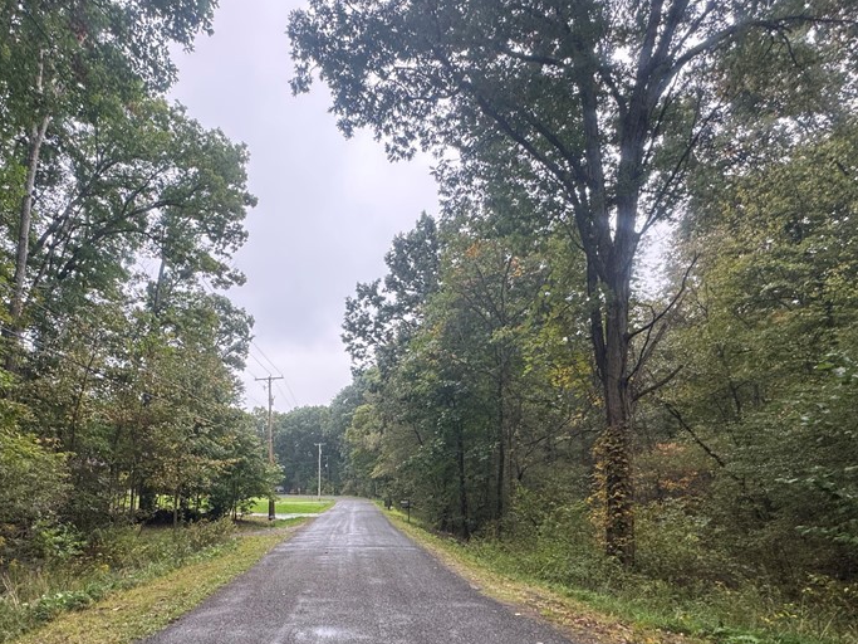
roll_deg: +0.8
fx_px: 520
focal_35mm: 21
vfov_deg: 61.6
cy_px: 438
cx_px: 335
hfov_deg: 77.9
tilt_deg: +2.5
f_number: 2.2
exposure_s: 1/99
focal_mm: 2.22
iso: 80
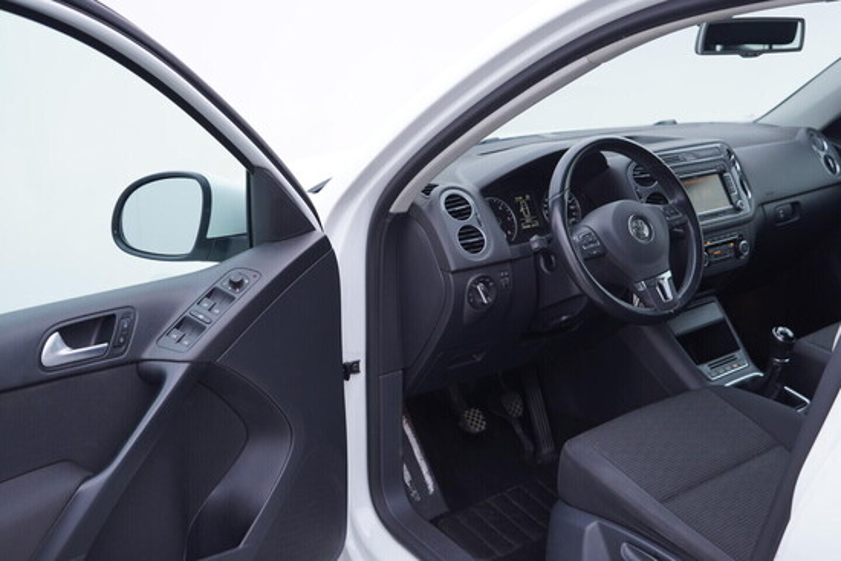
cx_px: 420
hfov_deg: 53.1
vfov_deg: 36.9
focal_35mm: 36
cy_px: 280
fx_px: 841
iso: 125
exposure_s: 1/50
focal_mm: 24
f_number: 3.2
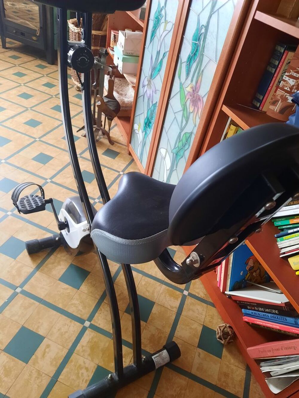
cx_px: 150
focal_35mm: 25
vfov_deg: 69.4
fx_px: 288
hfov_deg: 54.9
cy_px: 199
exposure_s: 1/25
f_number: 2
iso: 400
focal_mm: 4.6
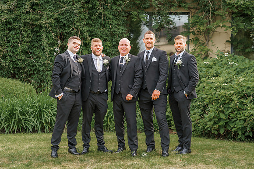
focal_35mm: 85
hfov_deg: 23.9
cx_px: 127
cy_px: 84
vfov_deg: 16.1
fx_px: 600
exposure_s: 1/640
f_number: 2.8
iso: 100
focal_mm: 85
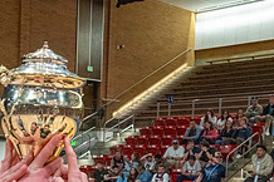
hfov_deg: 26.5
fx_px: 548
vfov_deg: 17.6
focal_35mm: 72
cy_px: 242
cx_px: -3
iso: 6400
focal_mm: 27
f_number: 8
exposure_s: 1/80
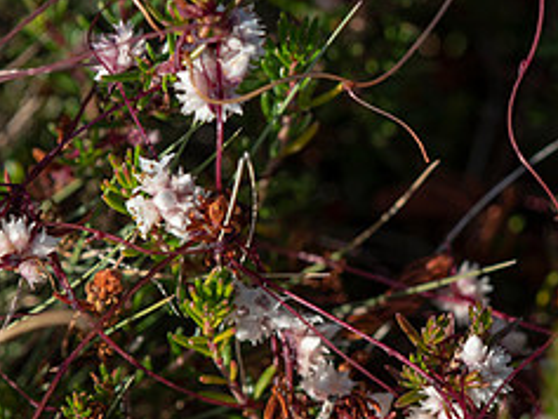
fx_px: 7596
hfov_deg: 4.2
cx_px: 452
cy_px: 354
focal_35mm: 471
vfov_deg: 3.2
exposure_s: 1/400
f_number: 10
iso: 200
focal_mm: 200
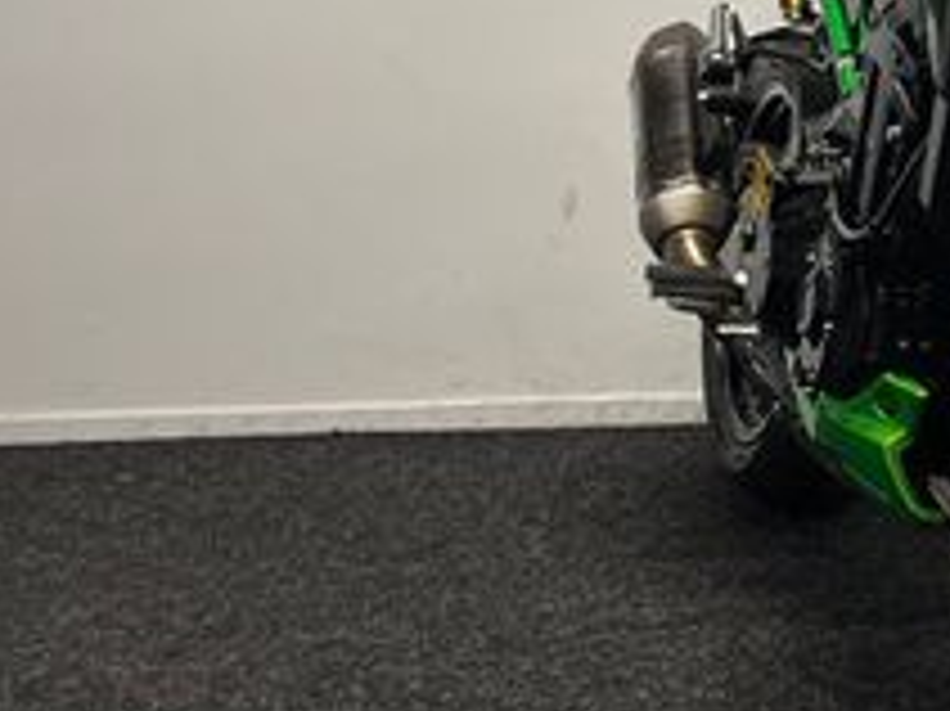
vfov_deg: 18.1
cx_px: 1274
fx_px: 2167
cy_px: -18
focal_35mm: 79
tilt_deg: -3.0
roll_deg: +1.4
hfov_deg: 21.9
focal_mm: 5.1
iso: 125
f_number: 1.6
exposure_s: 1/100
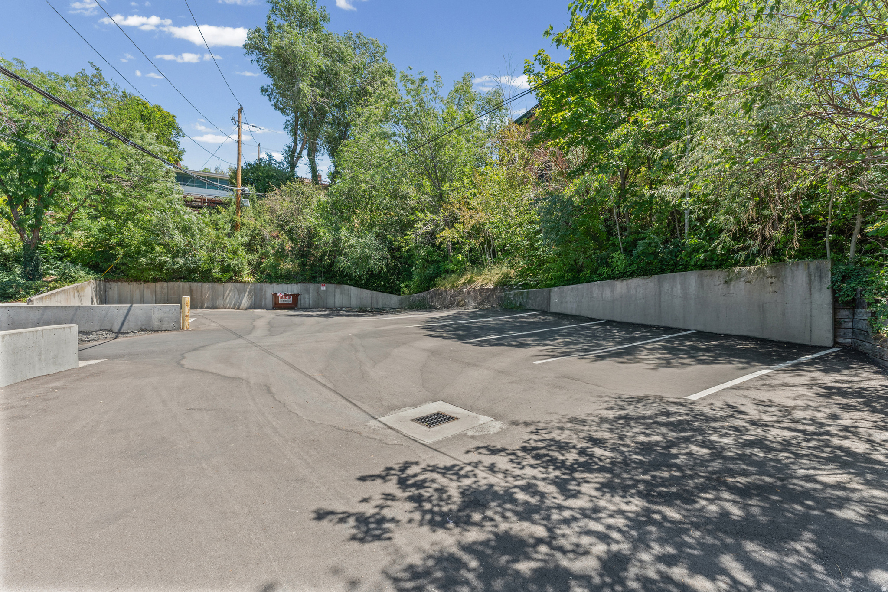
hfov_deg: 104.2
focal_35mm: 14
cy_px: 296
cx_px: 444
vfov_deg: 81.2
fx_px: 345
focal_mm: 14
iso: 250
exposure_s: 1/60
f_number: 9
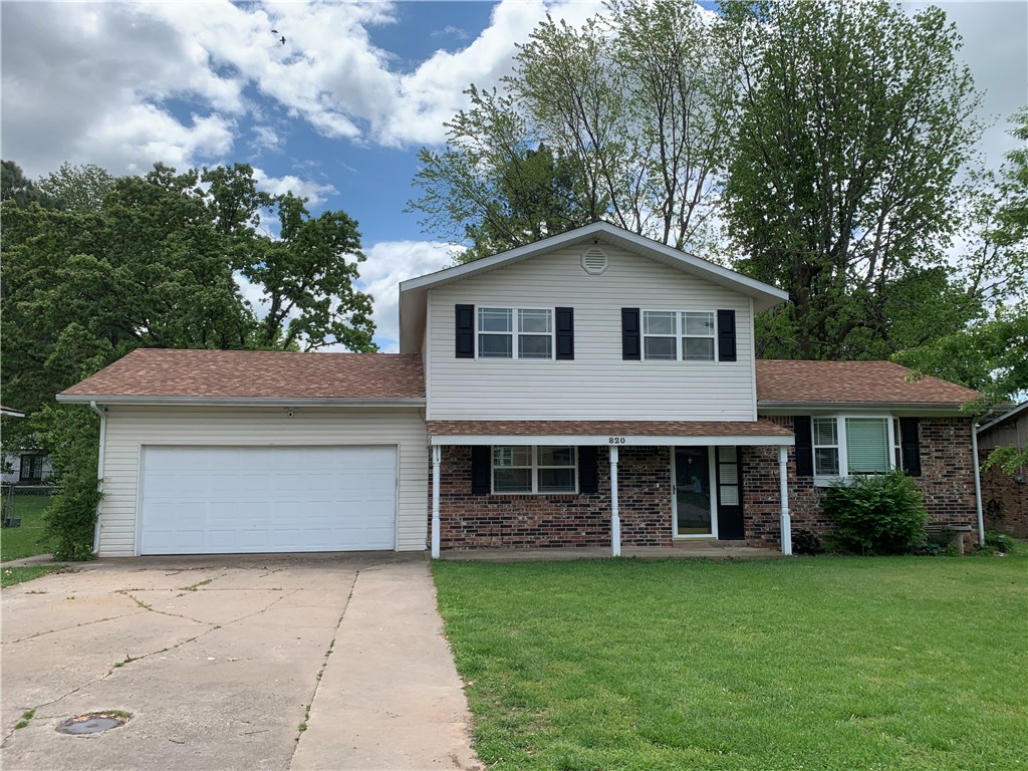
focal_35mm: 26
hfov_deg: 67.3
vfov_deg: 53.1
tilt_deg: +7.6
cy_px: 386
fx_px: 772
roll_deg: +0.5
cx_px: 514
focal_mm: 4.25
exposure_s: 1/1916
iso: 25
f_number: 1.8
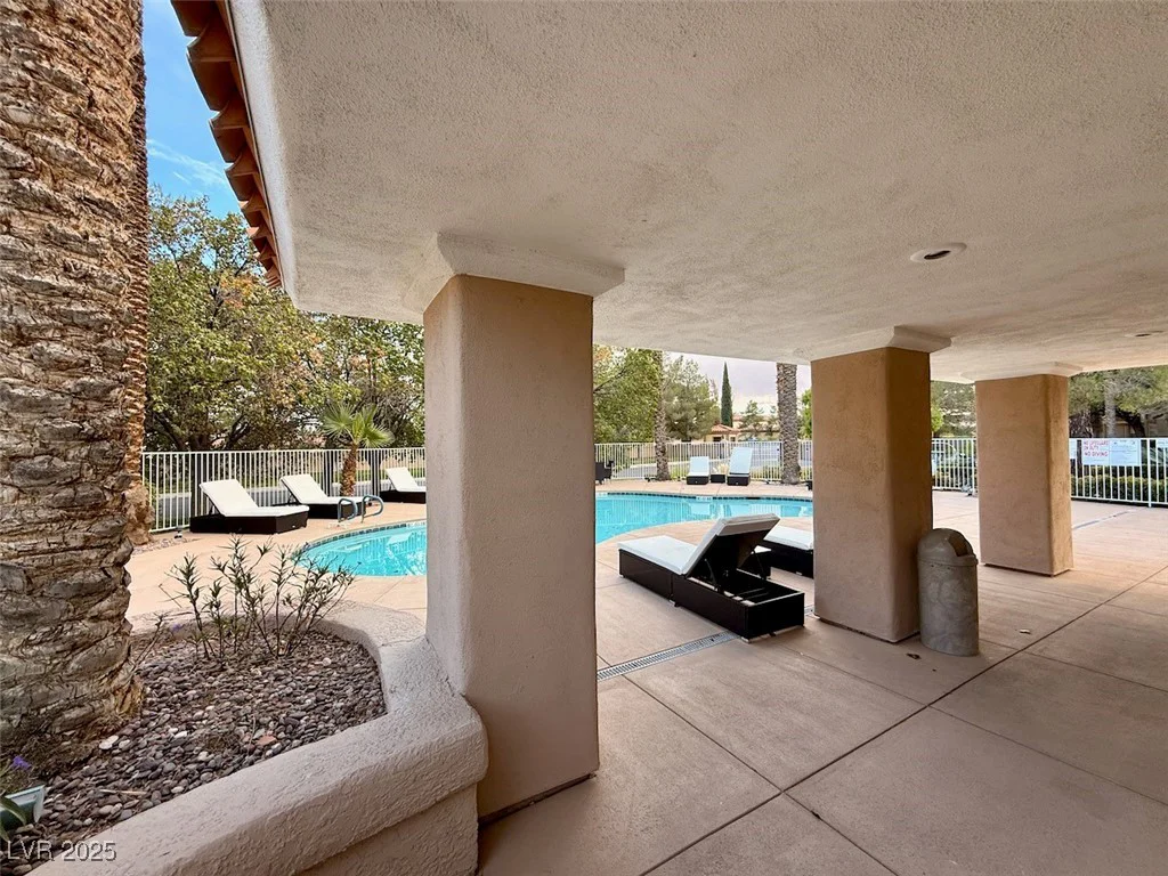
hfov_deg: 102.1
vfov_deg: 85.7
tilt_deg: +0.6
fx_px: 472
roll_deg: +0.5
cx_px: 584
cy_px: 438
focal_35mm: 14
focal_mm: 2.22
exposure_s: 1/136
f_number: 2.2
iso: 50
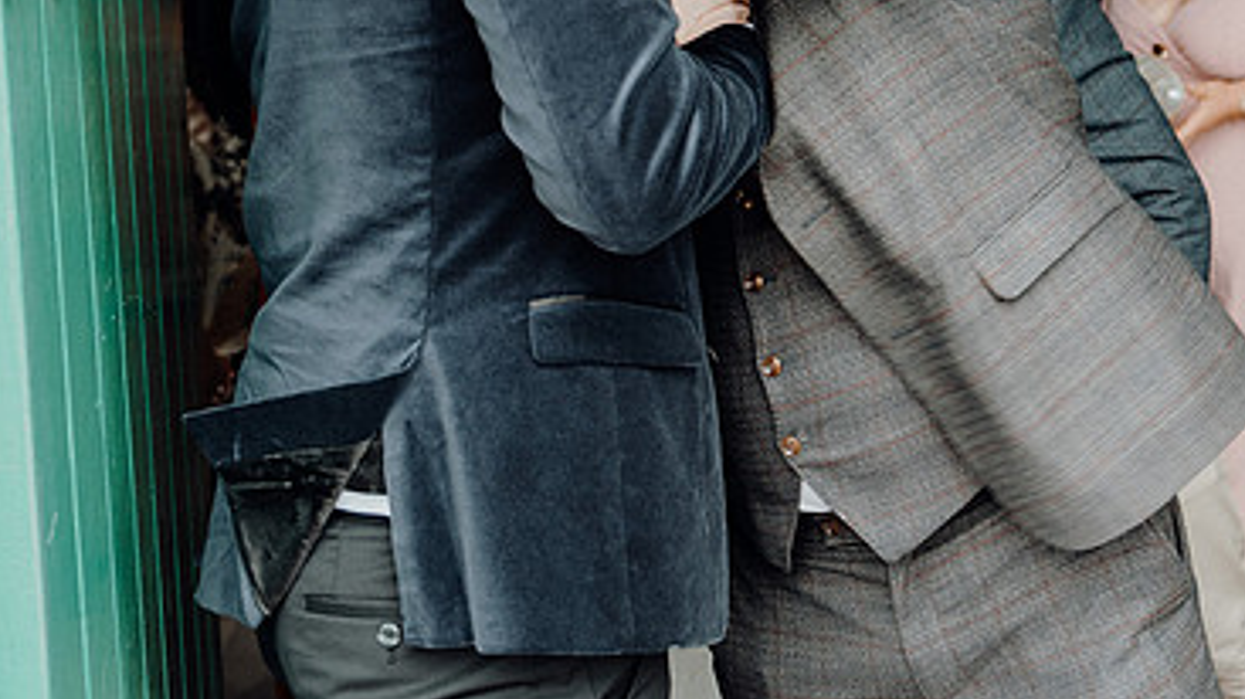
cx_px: 872
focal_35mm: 58
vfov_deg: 20.2
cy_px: 56
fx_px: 1914
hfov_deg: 35.5
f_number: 3.5
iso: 400
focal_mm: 35
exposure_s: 1/200
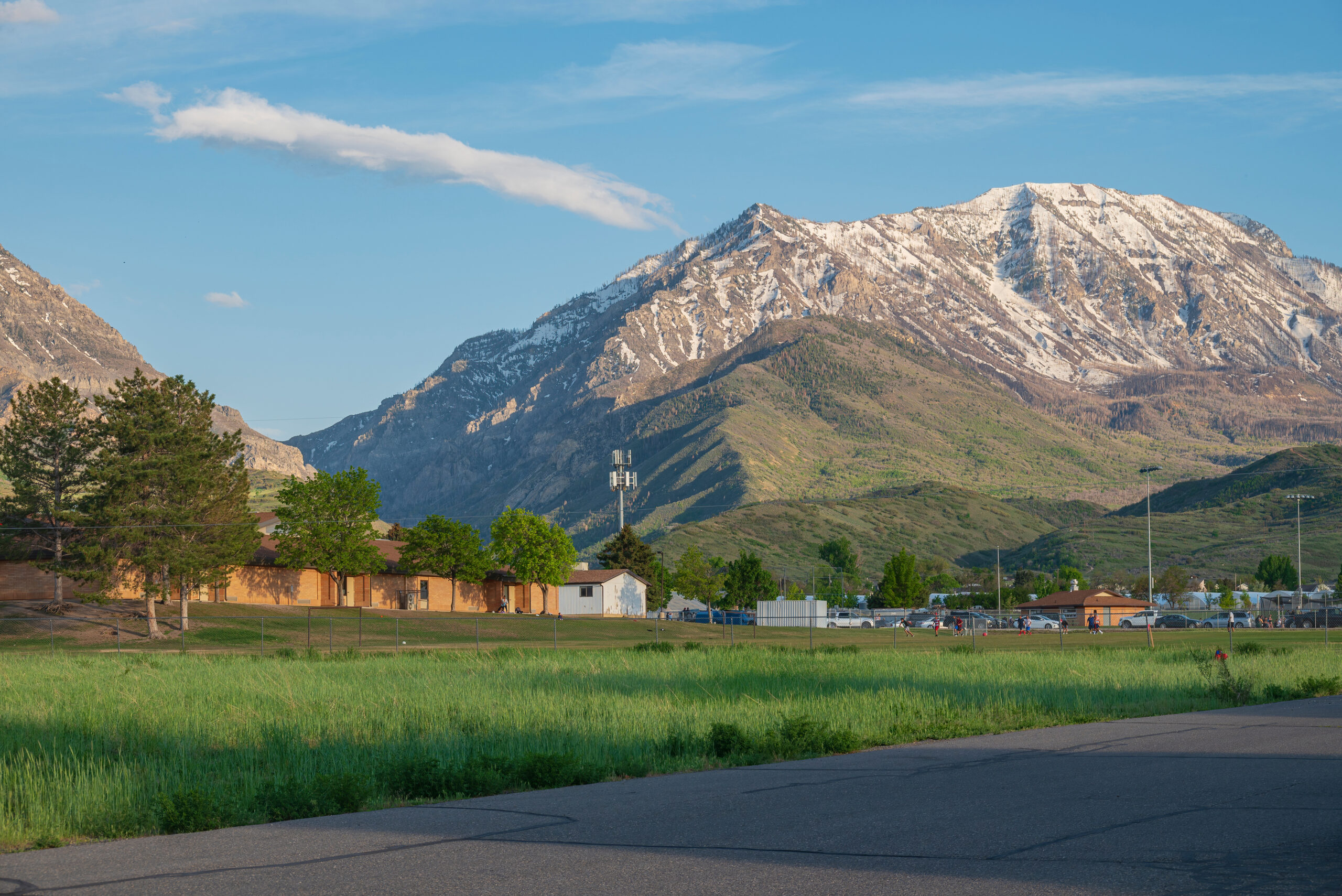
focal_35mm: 77
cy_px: 448
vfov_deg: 17.7
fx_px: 2871
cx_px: 671
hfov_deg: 26.3
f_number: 9
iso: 100
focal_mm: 77
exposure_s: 1/125
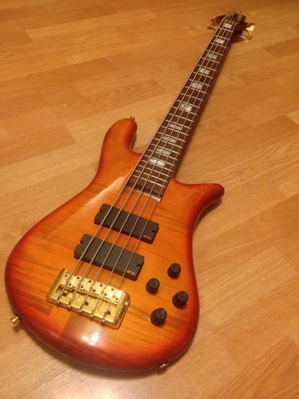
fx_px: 403
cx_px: 150
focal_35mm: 35
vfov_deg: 52.6
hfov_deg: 40.7
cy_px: 200
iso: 500
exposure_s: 1/15
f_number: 2.4
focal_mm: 4.3
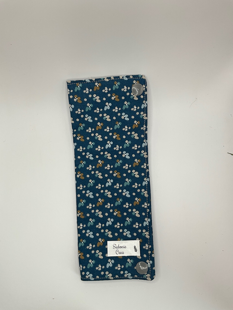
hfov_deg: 48.2
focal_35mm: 29
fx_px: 260
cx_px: 116
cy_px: 155
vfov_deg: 61.7
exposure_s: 1/325
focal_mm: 3
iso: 25
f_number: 1.8
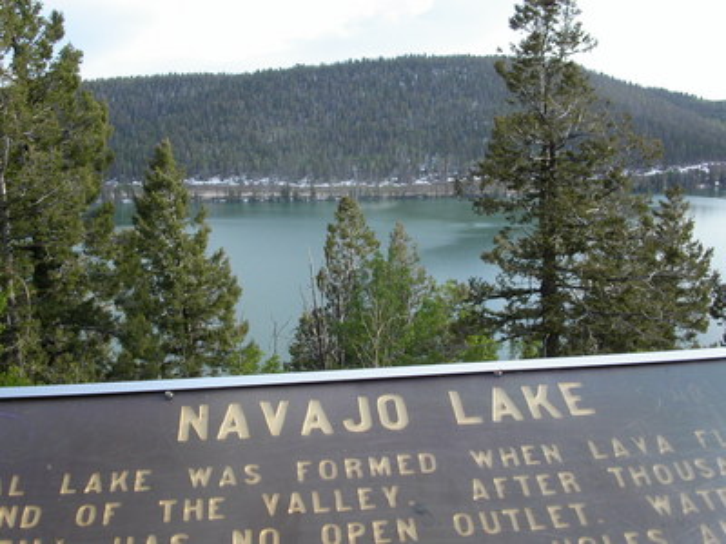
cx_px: 363
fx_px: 797
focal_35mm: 38
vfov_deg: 37.7
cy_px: 272
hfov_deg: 49.0
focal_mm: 7.8
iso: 100
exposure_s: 1/180
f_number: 5.6
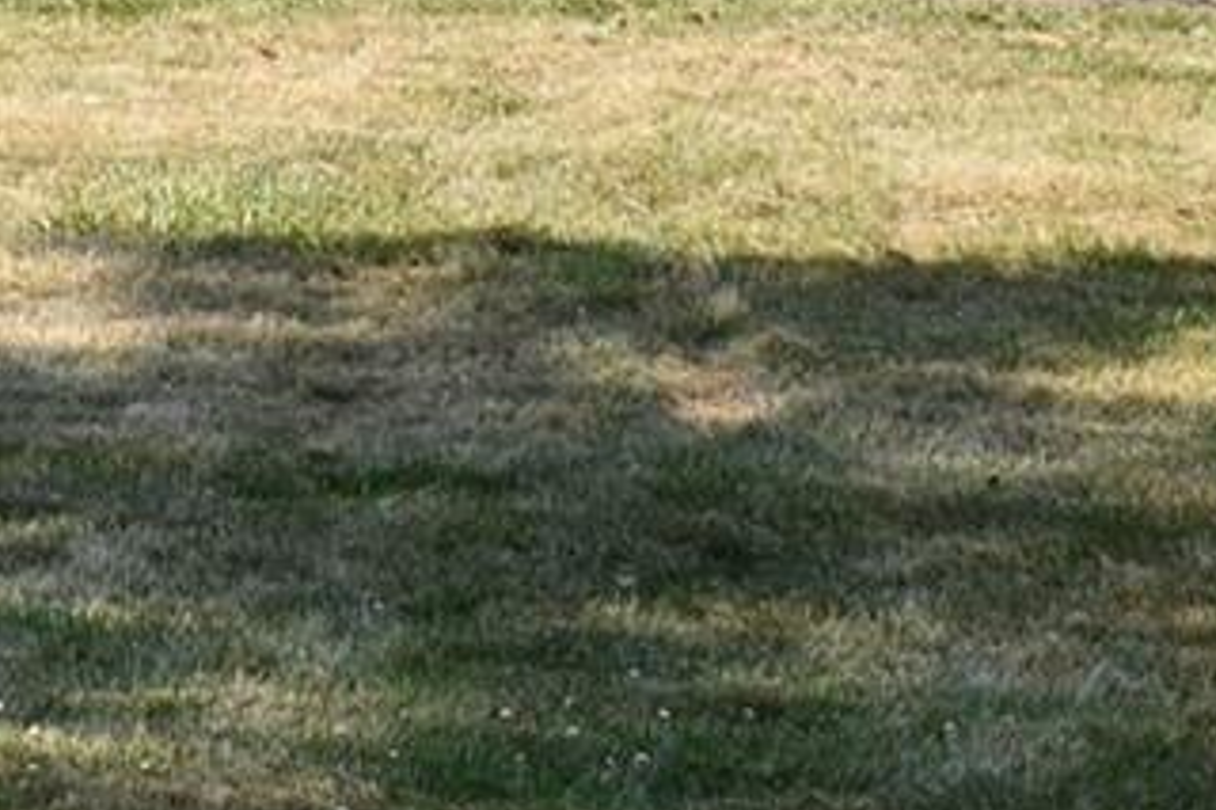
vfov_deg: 5.1
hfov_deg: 8.0
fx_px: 8642
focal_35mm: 256
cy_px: -1565
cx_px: -255
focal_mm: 27
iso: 160
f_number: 8
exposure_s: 1/250
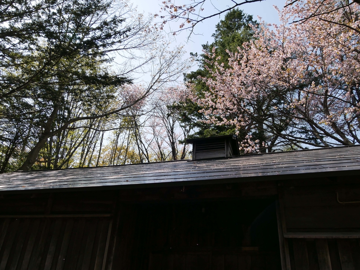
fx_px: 291
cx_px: 180
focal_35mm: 28
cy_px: 135
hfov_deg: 63.4
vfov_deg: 49.8
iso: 200
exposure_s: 1/320
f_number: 6.3
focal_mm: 14
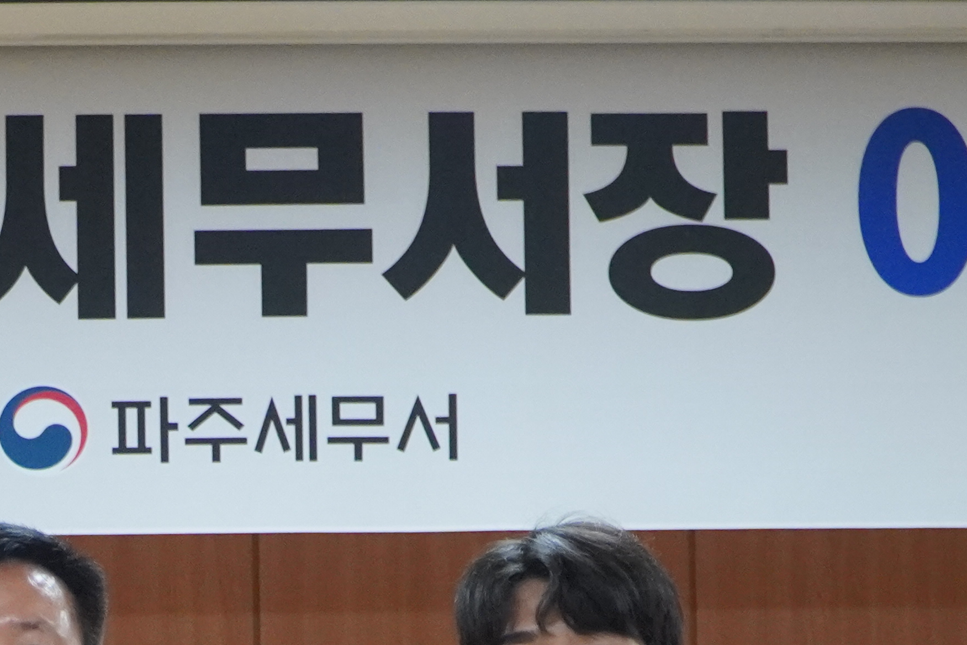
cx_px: -62
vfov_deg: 7.3
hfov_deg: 11.0
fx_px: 4970
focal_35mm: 185
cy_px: 1029
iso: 2000
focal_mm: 36
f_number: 4
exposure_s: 1/160
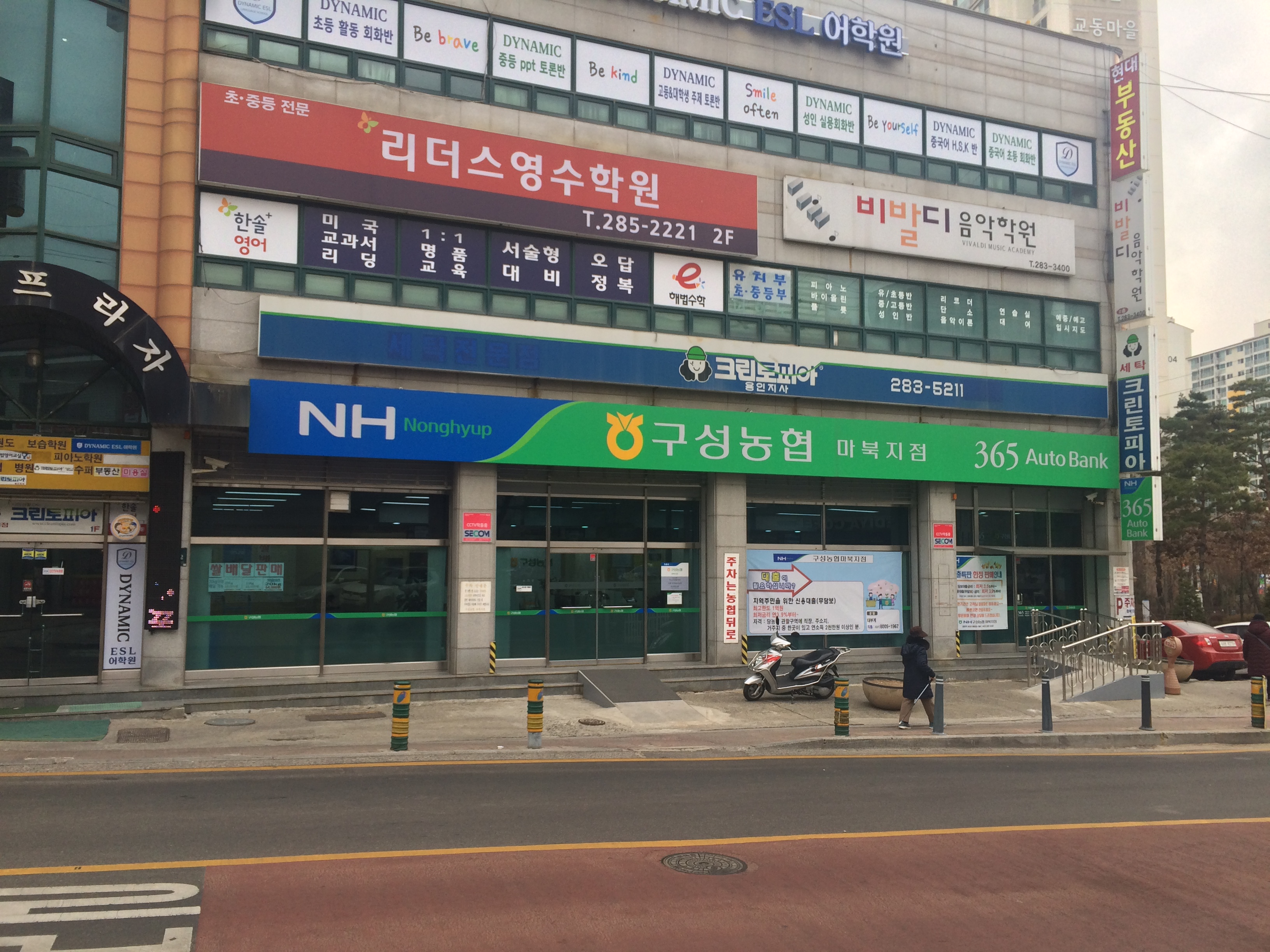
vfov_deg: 48.2
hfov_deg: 61.7
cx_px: 635
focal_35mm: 29
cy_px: 476
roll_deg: +1.2
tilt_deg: +4.2
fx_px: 1064
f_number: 2.2
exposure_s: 1/281
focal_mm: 4.15
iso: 32
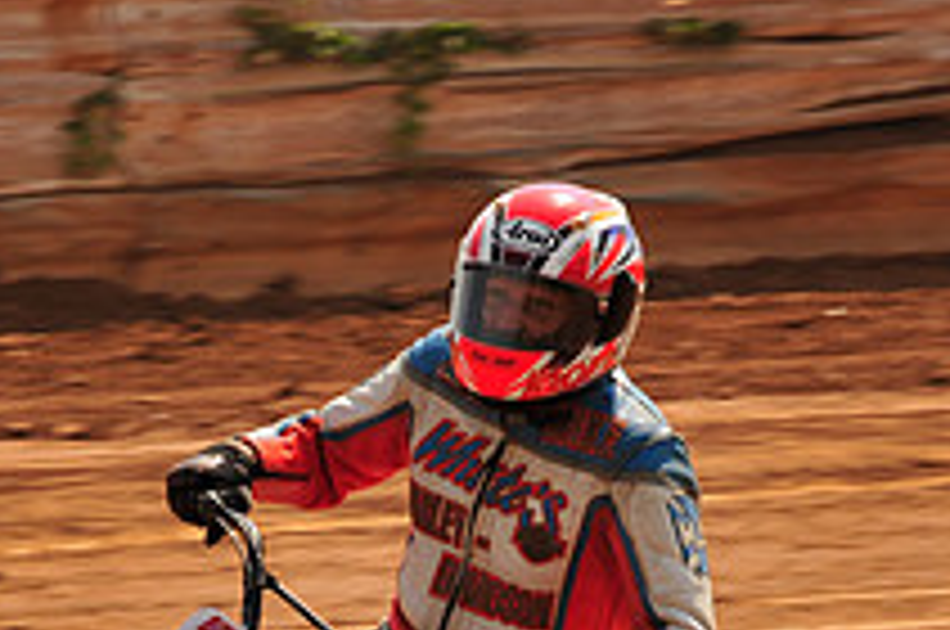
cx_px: 387
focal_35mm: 426
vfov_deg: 3.2
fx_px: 11224
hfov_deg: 4.8
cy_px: 612
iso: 200
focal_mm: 155
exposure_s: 1/400
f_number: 10
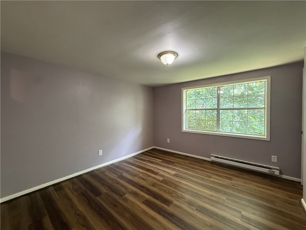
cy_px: 115
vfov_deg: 85.7
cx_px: 153
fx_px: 124
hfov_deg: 102.1
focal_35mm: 14
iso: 400
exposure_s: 1/60
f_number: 2.2
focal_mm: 2.22
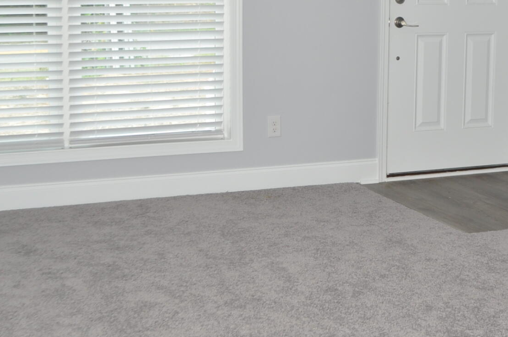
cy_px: 96
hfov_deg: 27.5
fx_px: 1029
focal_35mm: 73
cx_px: 354
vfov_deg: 18.5
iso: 200
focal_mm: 18
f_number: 5.6
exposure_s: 1/30
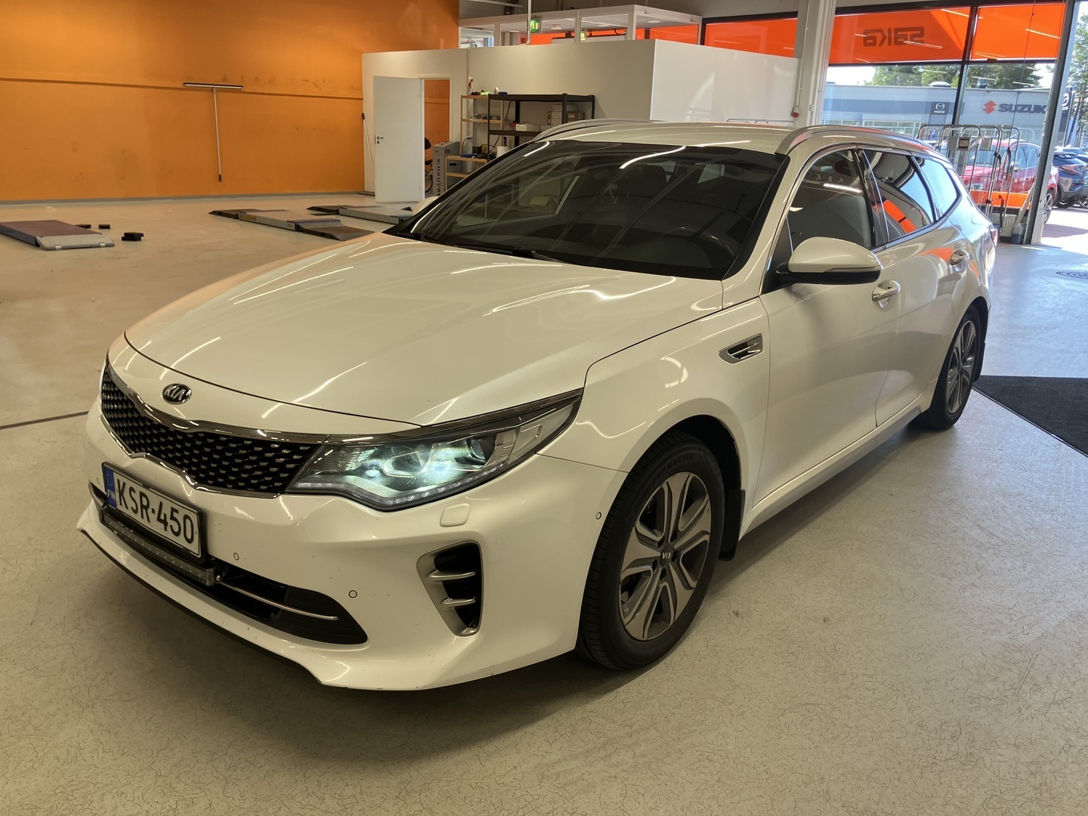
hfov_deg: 63.4
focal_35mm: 28
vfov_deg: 49.7
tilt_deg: -16.6
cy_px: 408
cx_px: 544
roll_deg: -2.0
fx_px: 880
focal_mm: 3.99
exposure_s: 1/100
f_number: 1.8
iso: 32
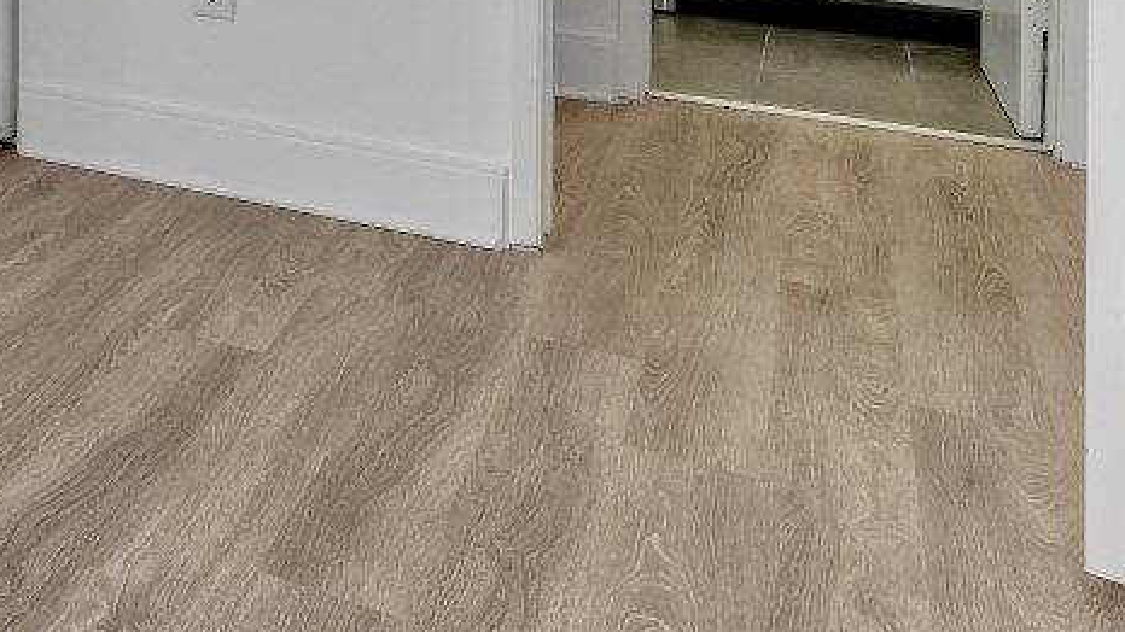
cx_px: -319
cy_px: -352
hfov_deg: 31.7
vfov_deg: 19.9
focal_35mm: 51
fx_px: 1521
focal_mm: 14
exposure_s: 1/125
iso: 400
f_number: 6.3
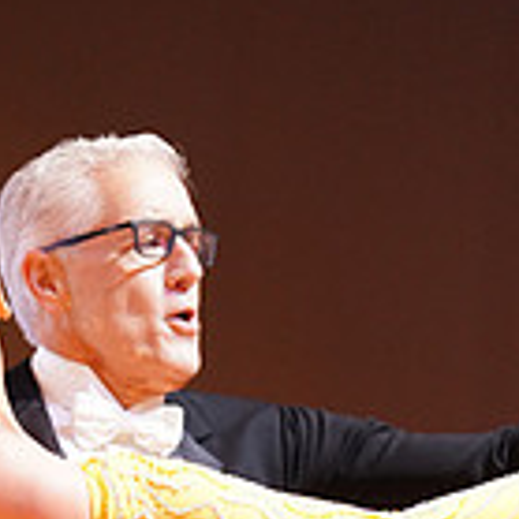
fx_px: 11704
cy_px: 948
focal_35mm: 690
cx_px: -43
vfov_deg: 2.5
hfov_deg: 2.5
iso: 2000
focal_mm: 194
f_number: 3.5
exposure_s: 1/250
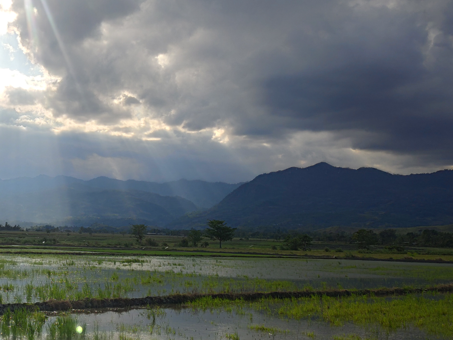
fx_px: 694
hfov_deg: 34.1
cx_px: 40
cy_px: 138
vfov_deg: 27.5
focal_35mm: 53
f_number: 1.75
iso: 112
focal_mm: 4.75
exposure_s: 1/1930
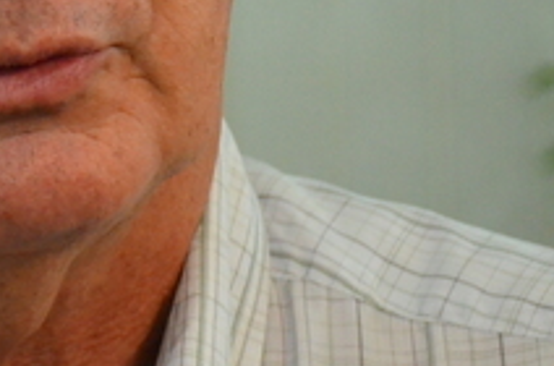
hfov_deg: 7.5
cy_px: -10
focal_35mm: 272
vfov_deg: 5.0
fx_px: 4173
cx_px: -63
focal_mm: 48
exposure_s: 1/100
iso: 3200
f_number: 5
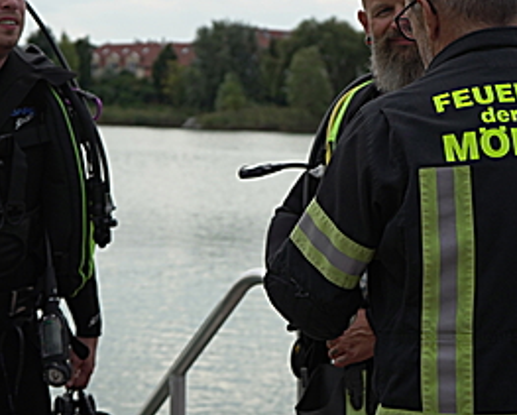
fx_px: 1379
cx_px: 252
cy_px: 95
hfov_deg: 21.2
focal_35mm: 90
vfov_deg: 17.0
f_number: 4.5
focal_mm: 41
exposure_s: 1/5000
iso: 640
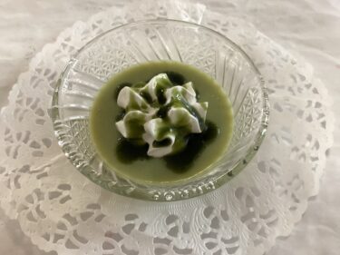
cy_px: 128
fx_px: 304
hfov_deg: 58.4
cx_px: 170
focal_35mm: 31
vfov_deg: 45.4
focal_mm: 3.3
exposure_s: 1/60
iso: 250
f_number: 2.4
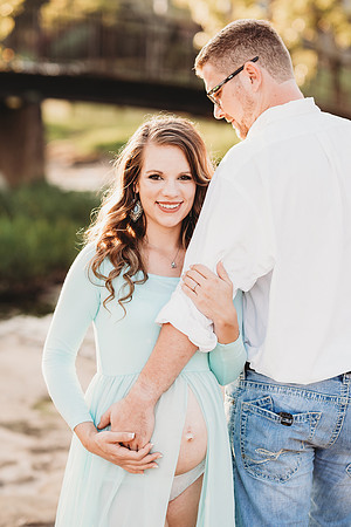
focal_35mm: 85
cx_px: 176
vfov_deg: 23.9
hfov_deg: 16.1
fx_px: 1243
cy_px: 264
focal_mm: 85
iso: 160
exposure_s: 1/400
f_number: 2.5
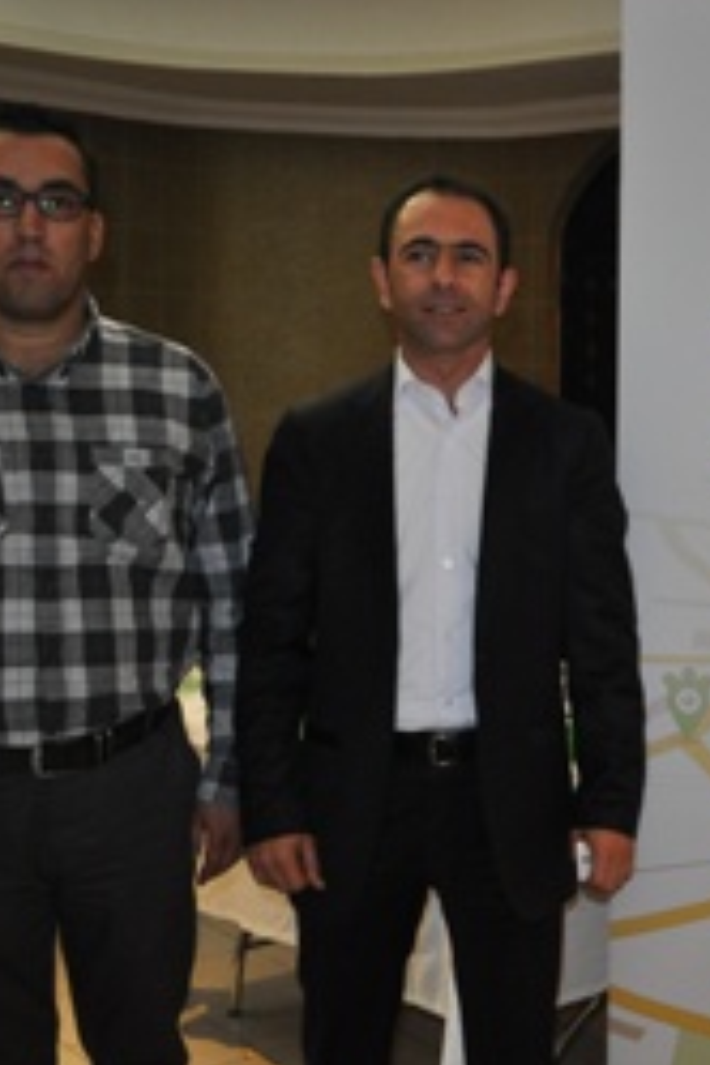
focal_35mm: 54
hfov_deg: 23.6
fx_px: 1597
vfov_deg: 36.9
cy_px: 522
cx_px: 774
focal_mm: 20
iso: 800
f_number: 3.8
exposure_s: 1/60
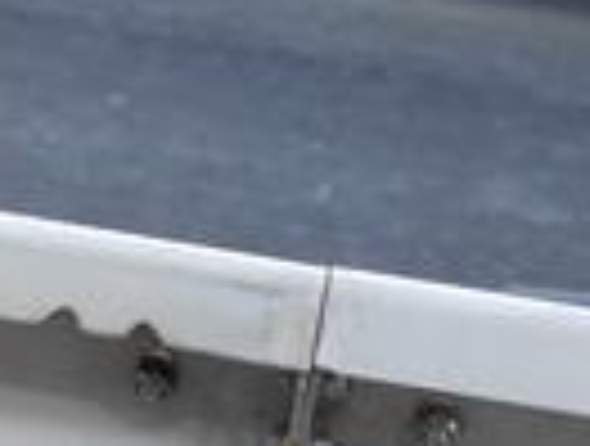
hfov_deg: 13.1
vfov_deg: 10.1
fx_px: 2495
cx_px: -119
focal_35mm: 146
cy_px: 509
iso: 160
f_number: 4.5
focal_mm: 15
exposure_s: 1/125
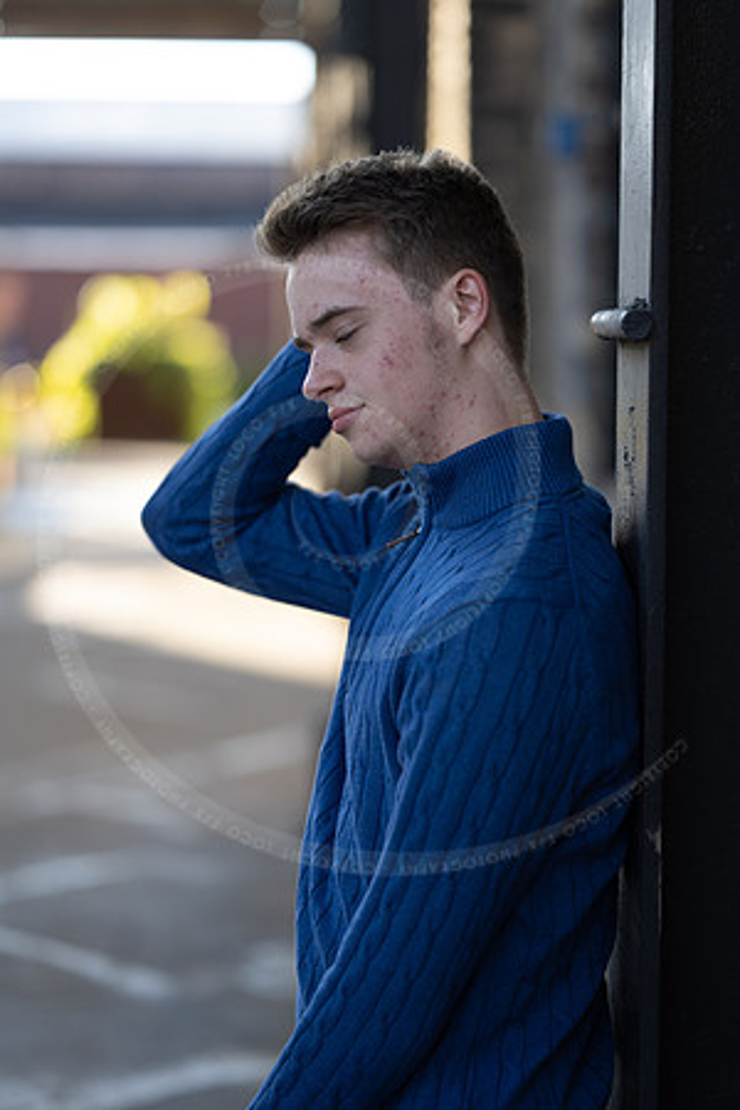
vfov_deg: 23.9
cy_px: 555
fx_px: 2621
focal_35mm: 85
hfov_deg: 16.1
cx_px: 370
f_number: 1.8
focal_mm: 85
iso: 100
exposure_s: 1/250
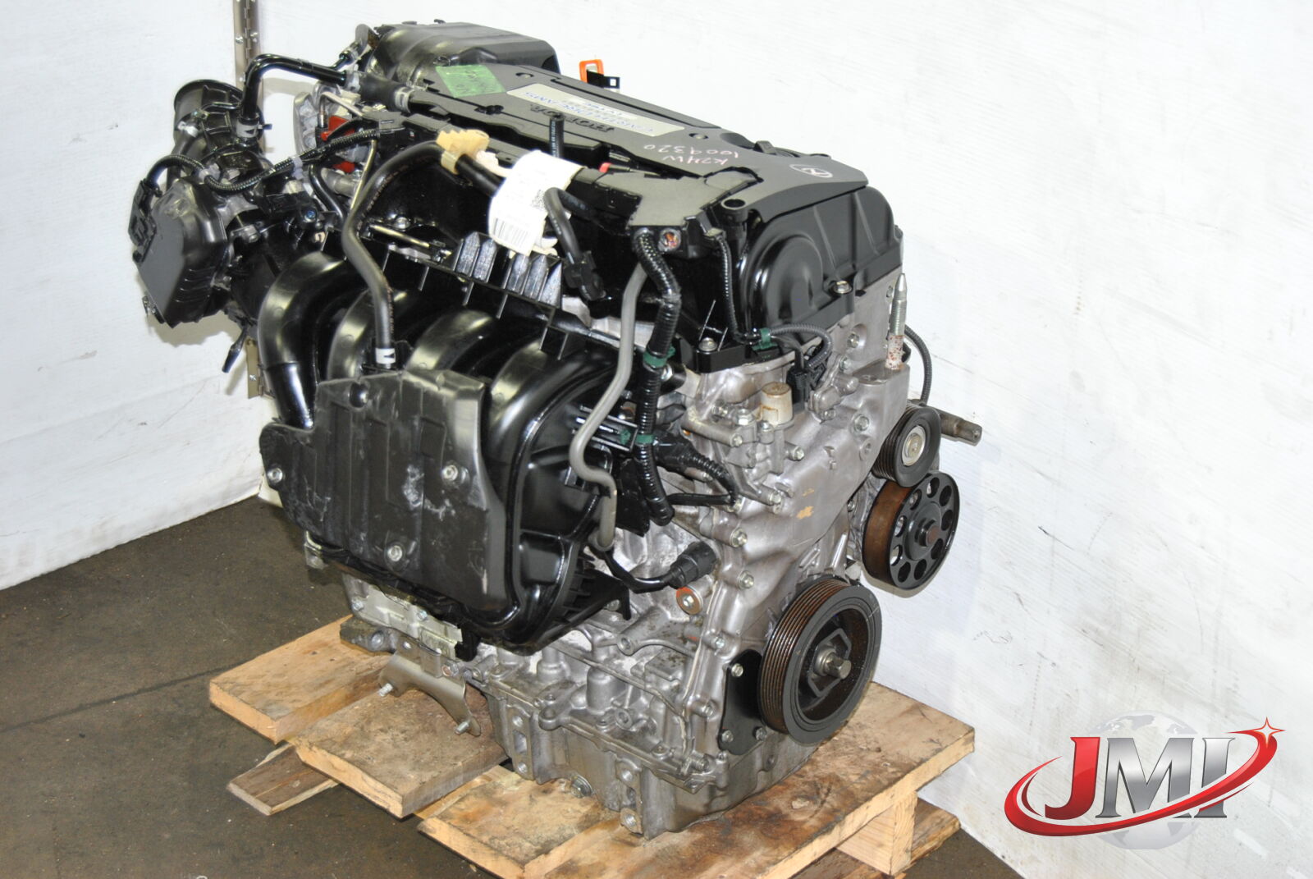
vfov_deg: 21.6
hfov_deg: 31.9
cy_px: 440
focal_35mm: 63
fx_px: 2300
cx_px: 656
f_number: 5
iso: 400
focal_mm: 42
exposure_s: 1/60
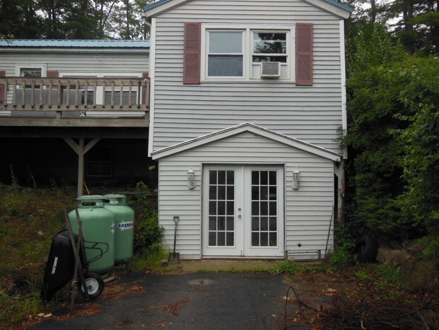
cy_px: 165
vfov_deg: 48.2
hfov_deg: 61.7
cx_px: 220
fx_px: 368
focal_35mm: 29
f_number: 3.7
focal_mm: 5.2
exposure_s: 1/125
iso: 125
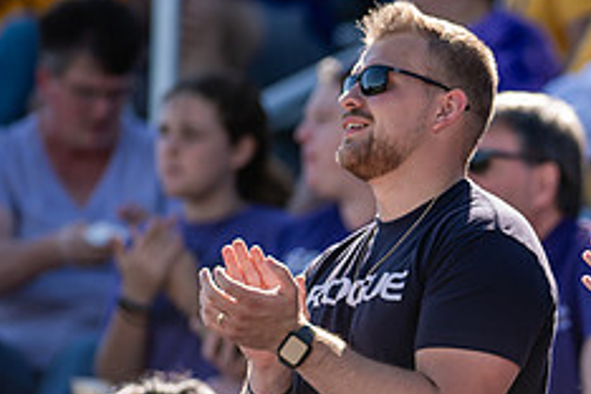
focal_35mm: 745
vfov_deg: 1.8
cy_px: 289
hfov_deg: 2.8
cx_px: 684
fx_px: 12229
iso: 200
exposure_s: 1/1000
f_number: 3.2
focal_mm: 300
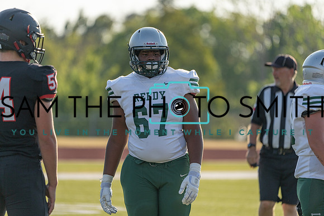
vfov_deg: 3.4
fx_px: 3601
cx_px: 162
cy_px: 108
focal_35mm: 400
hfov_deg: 5.2
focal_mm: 400
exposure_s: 1/1250
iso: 250
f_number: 5.6
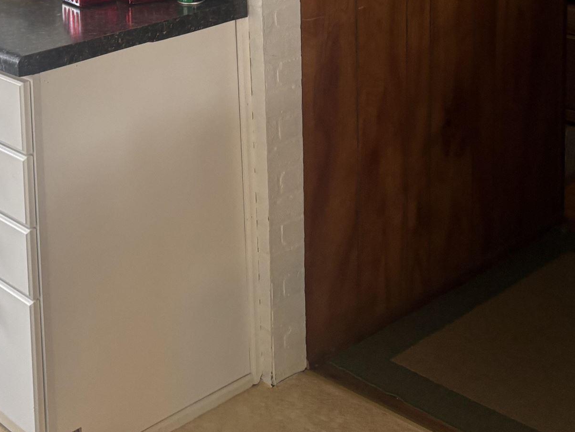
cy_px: -110
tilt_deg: -7.5
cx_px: 88
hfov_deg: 28.5
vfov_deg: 20.6
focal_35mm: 66
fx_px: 1097
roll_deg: +3.0
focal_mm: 5.96
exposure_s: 1/60
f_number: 1.6
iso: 125
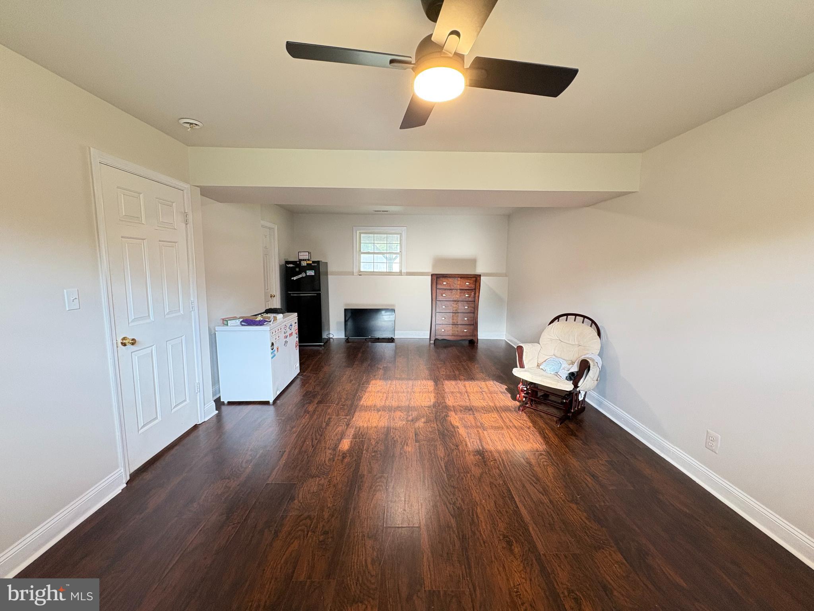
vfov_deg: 85.7
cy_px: 306
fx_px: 329
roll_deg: -0.1
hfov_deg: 102.1
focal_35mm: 14
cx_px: 407
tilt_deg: -6.0
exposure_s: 1/42
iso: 320
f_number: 2.2
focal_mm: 2.22
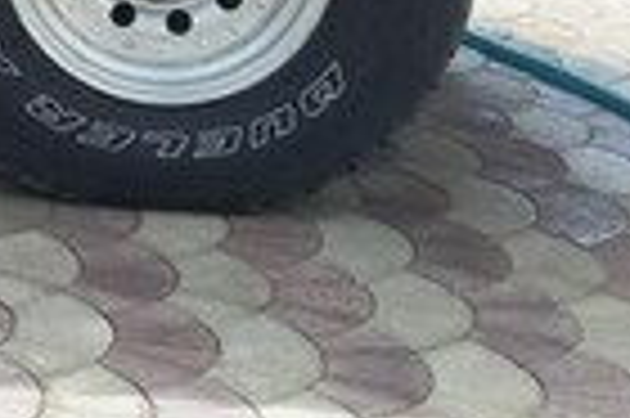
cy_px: -173
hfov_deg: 11.7
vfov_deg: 8.8
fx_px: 2657
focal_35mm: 152
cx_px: -734
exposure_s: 1/447
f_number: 2.2
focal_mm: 3.3
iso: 50
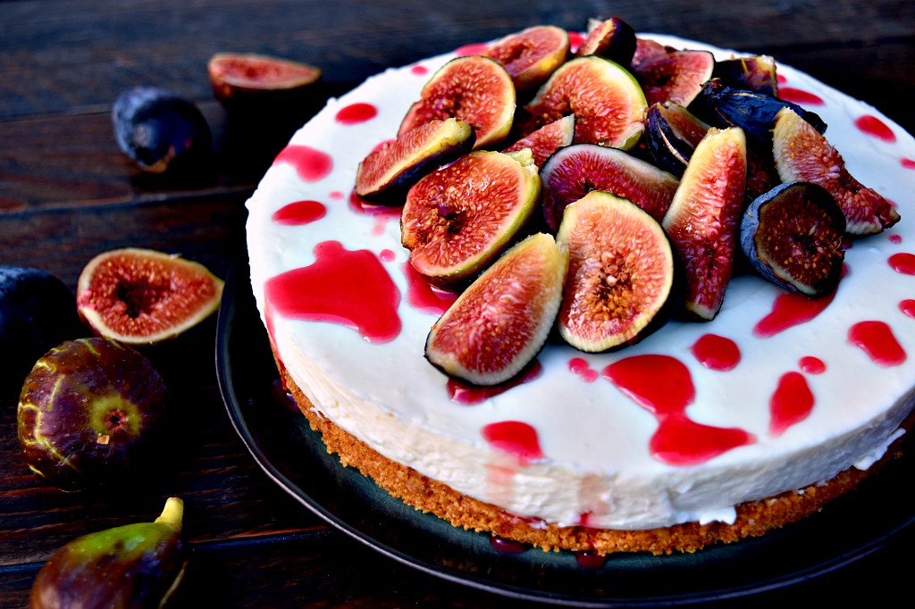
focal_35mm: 46
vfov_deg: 28.9
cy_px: 304
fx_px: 1181
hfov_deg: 42.3
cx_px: 458
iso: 320
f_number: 4.5
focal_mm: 31
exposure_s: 1/250
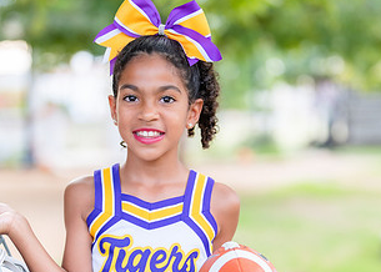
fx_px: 1104
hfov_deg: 19.6
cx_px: 179
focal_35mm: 102
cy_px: 209
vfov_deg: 14.0
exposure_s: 1/400
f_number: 1.2
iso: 100
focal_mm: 50
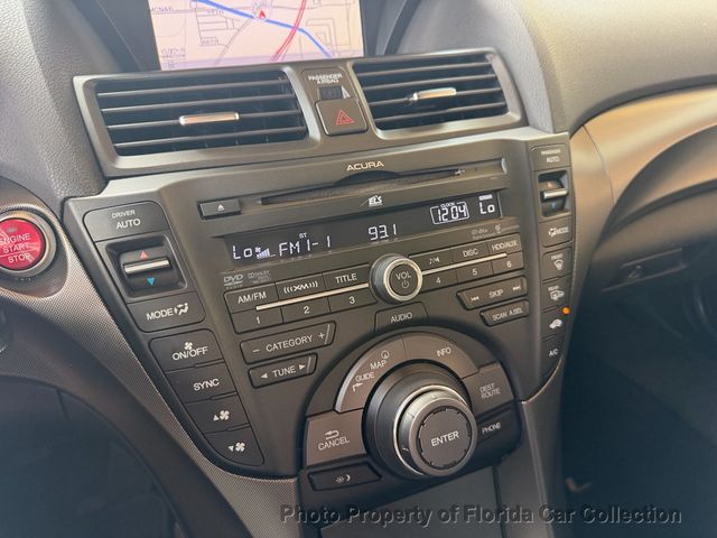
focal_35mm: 24
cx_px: 358
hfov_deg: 71.6
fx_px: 497
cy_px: 269
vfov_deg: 56.8
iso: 200
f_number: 1.78
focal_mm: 6.76
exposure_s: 1/61
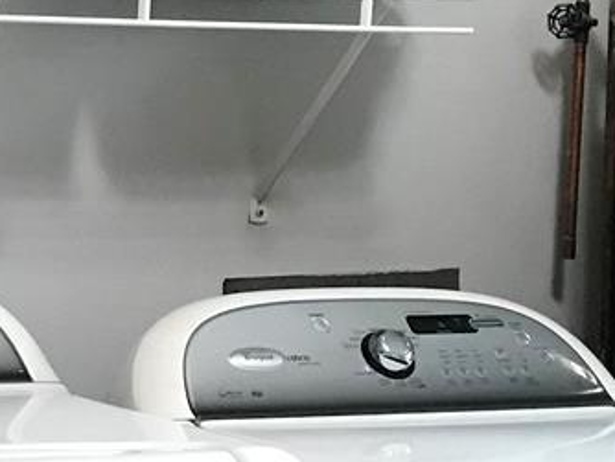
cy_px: 245
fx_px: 2382
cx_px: -64
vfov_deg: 11.1
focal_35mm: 134
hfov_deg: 14.4
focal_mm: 3.99
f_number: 1.8
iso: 64
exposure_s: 1/15
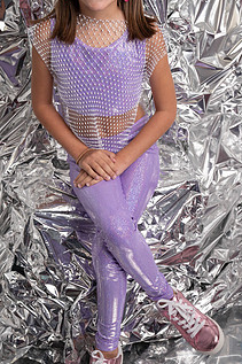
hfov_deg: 22.2
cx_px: 117
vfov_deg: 32.8
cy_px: 155
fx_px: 616
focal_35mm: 61
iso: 160
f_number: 5.6
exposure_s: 1/160
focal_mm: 43
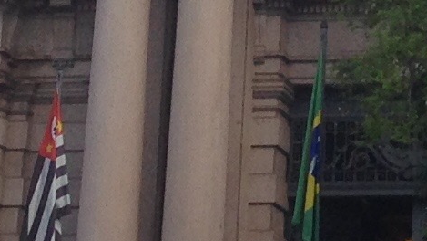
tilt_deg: +18.7
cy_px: -241
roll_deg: -1.9
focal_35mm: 250
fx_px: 2831
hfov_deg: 8.5
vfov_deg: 4.8
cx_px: 617
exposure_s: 1/308
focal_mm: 4.12
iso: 50
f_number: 2.4
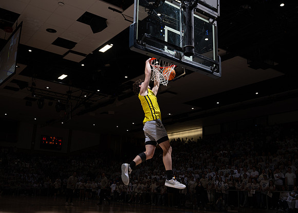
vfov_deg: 35.9
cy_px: 106
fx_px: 328
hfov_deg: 48.9
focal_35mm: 39
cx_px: 146
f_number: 6.3
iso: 100
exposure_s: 1/60
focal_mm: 37
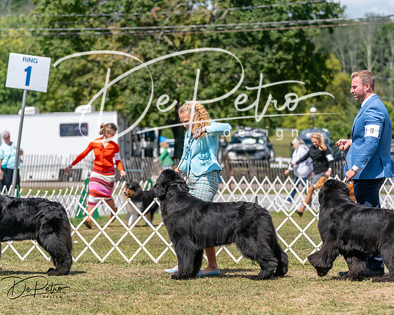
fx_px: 1799
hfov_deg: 12.5
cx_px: 197
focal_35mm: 154
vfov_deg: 10.0
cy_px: 158
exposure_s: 1/1600
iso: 200
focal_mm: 137
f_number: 4.5
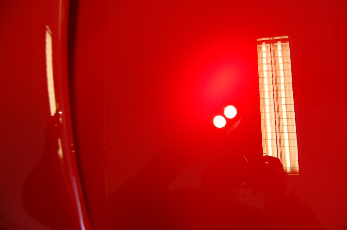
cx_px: 174
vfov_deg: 47.9
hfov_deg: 67.4
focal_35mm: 27
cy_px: 115
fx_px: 260
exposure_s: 1/80
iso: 400
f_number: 4.5
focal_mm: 18
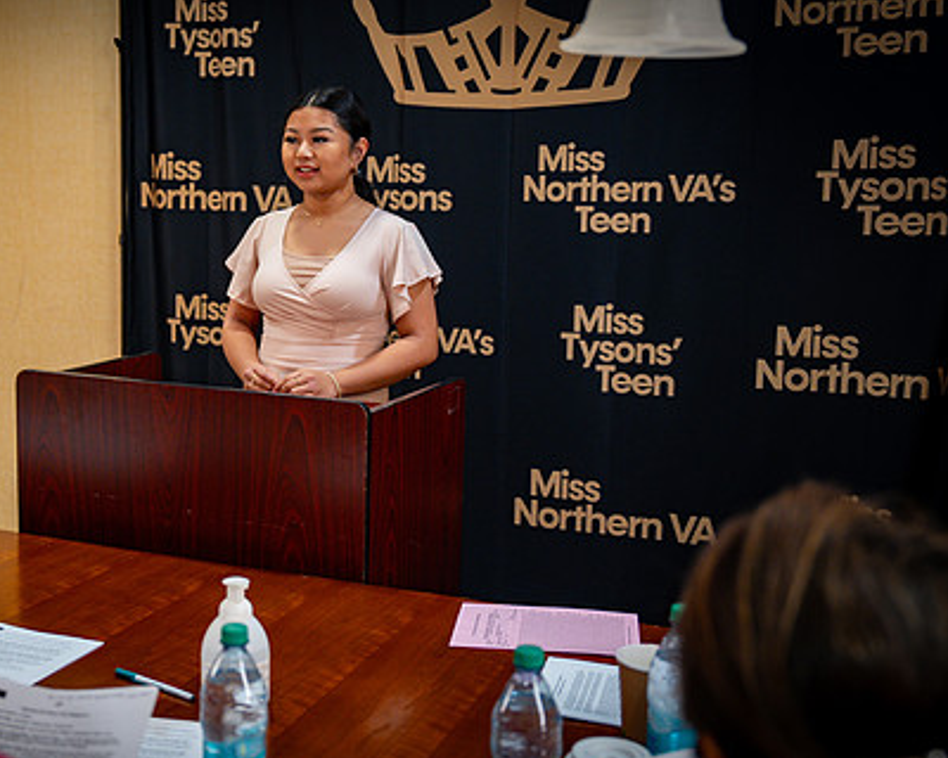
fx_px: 1375
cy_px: 383
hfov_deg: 37.7
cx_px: 327
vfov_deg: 30.8
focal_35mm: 49
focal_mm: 36
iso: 800
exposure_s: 1/125
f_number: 2.8
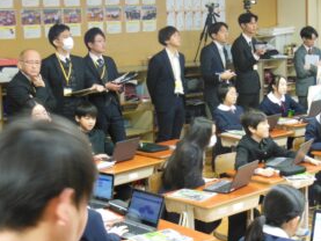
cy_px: 114
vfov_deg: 18.9
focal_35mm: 78
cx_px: 207
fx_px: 724
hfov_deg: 24.9
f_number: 5
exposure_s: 1/8
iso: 500
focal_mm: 10.7
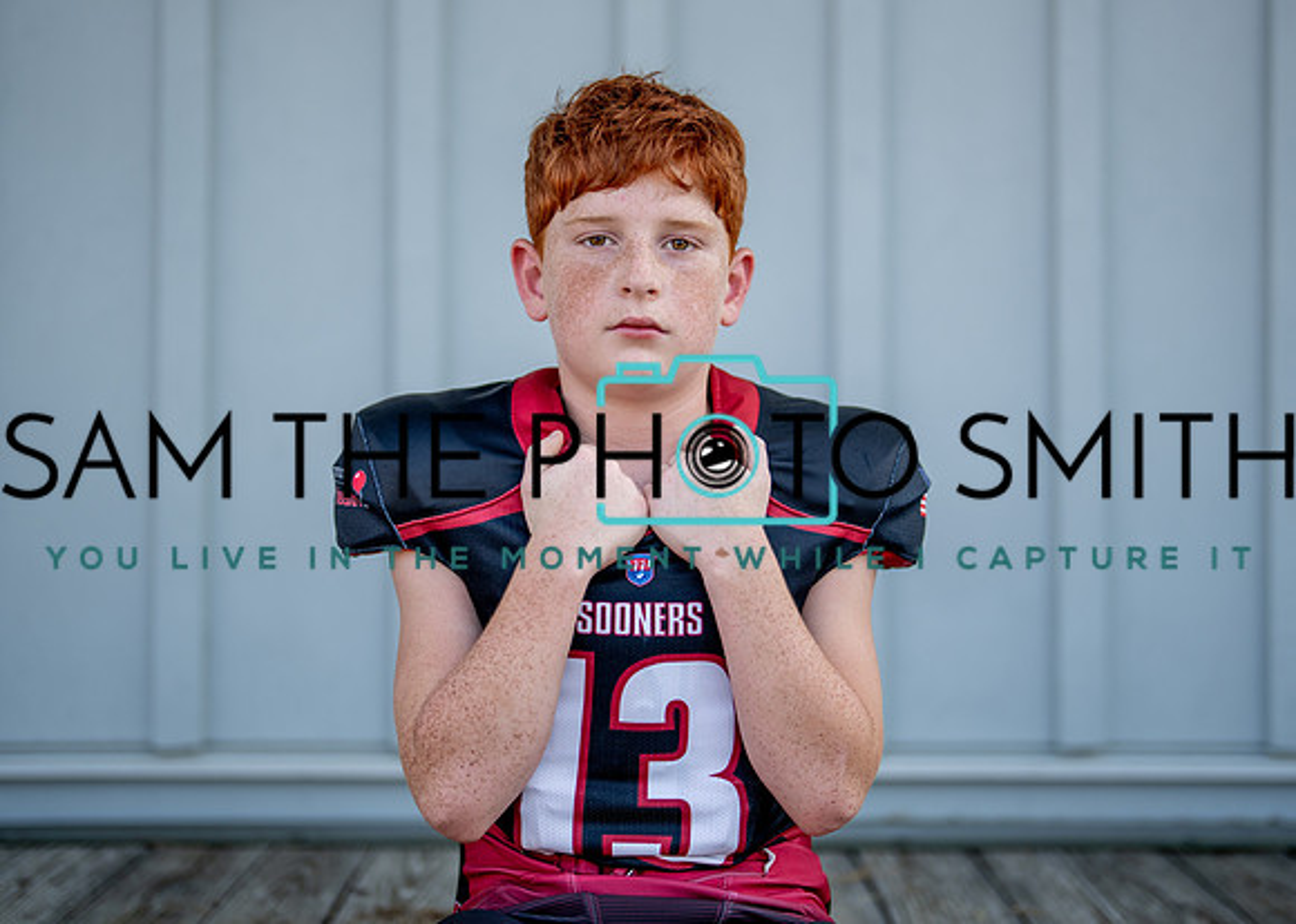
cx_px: 689
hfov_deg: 33.3
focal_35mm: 59
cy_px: 421
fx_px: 2169
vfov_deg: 24.1
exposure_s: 1/2000
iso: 100
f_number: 1.2
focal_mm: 50
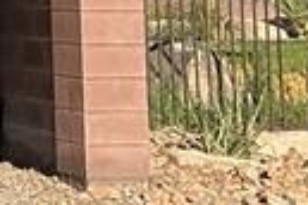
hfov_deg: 7.3
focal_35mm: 239
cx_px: -728
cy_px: -195
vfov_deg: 5.6
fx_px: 2045
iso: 25
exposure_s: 1/2141
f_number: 1.8
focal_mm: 3
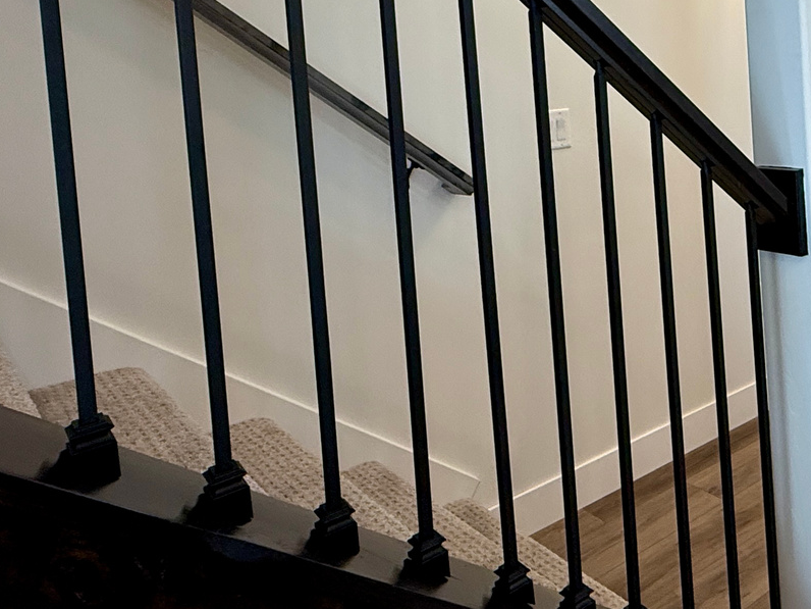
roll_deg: +3.7
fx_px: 843
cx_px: 620
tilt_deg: -1.9
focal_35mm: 36
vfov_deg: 37.8
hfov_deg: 49.1
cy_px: 97
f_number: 2.2
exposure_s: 1/120
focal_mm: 2.22
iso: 250
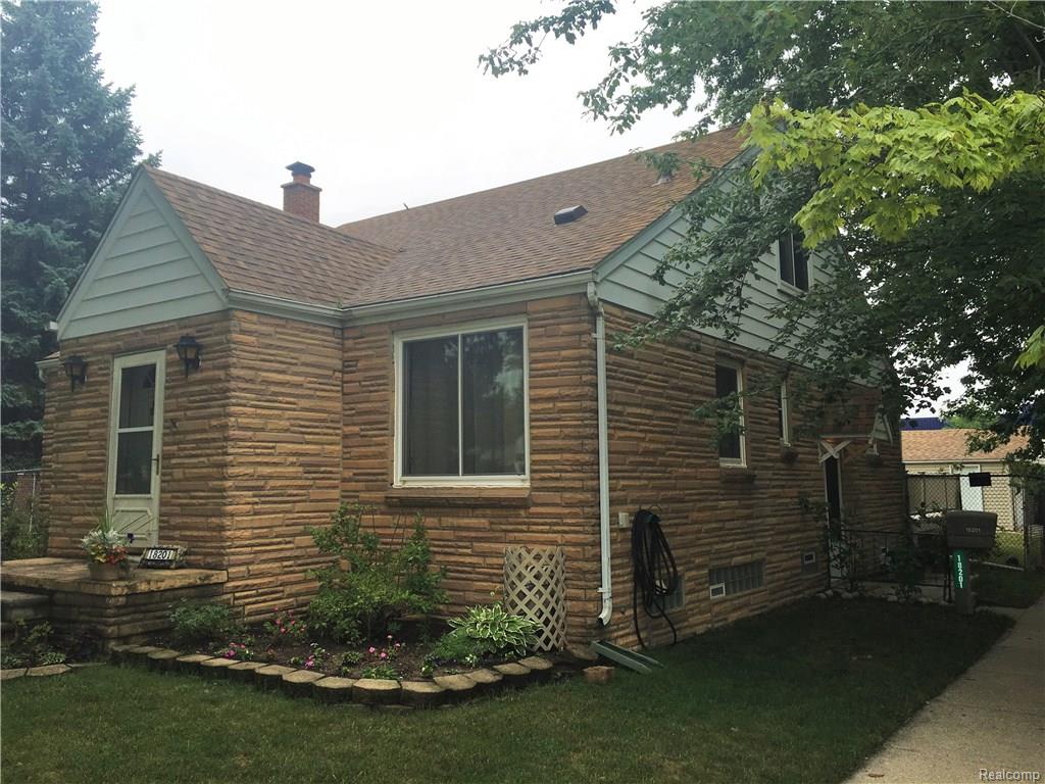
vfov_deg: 48.2
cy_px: 392
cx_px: 522
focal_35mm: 29
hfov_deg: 61.7
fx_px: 875
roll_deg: -0.5
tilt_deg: +6.9
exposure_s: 1/530
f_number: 2.2
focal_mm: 4.15
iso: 25
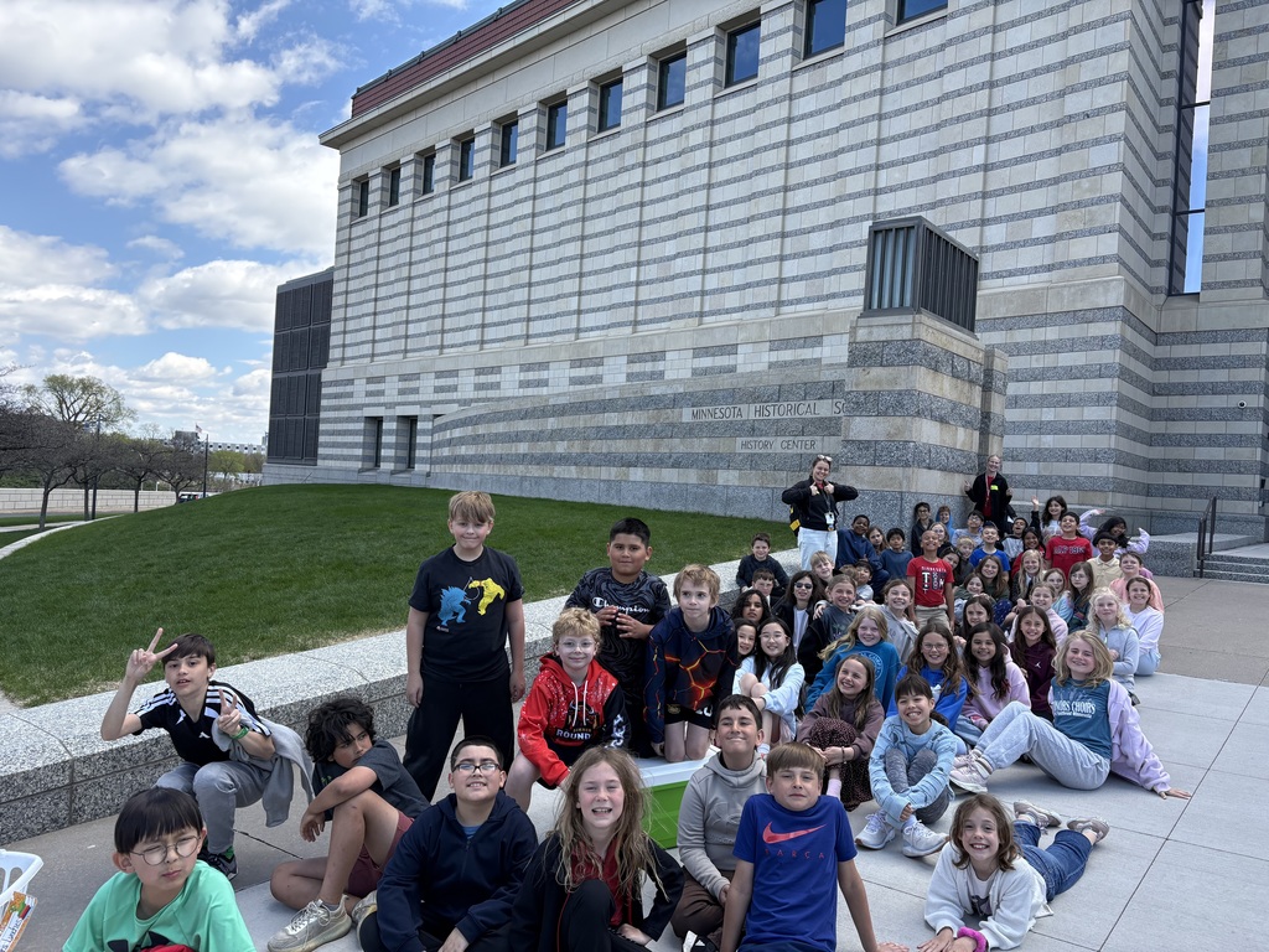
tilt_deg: +1.0
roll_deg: -2.9
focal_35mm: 26
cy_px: 476
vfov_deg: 53.1
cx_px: 634
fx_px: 953
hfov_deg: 67.3
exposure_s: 1/1032
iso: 64
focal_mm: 5.96
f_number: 1.6
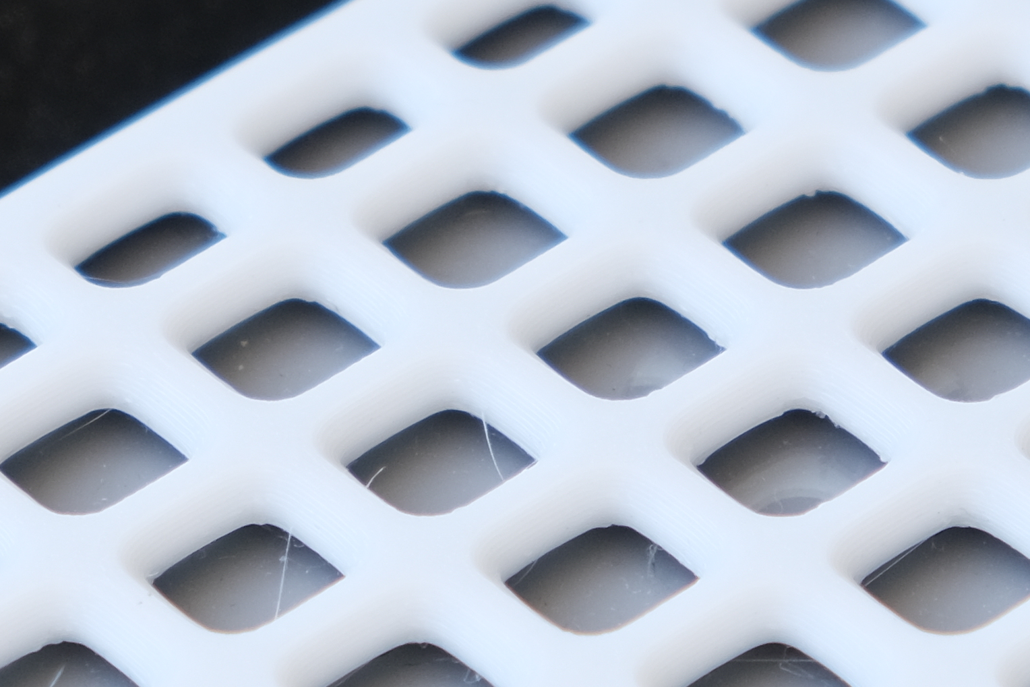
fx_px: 9699
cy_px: 448
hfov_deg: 6.1
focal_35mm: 339
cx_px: 778
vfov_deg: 4.1
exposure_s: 1/160
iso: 320
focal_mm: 55
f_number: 4
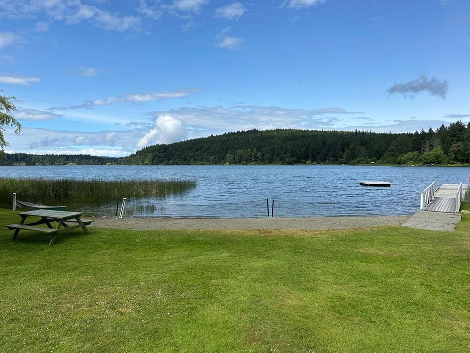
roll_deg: +0.2
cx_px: 240
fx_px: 353
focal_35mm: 26
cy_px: 171
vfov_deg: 53.1
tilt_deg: -1.5
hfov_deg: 67.3
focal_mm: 6.86
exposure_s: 1/5848
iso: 80
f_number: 1.78
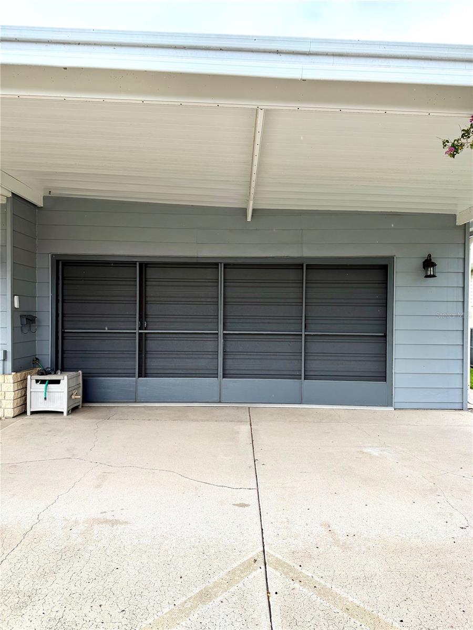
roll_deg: -0.3
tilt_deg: +0.0
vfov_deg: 71.6
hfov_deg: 56.8
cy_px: 315
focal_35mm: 24
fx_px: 437
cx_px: 236
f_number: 1.78
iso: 100
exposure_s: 1/1122
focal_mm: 6.76
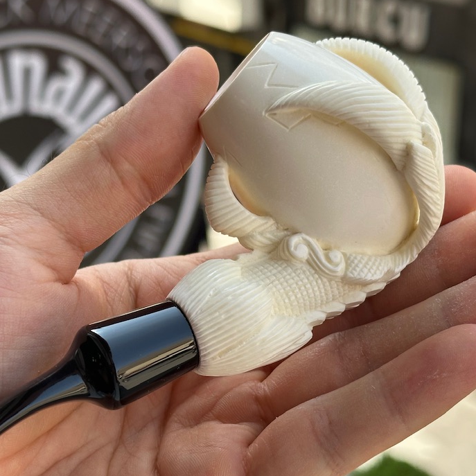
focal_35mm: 79
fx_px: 1229
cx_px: 188
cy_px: 269
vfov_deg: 21.9
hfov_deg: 21.9
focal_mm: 6.86
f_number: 1.78
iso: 64
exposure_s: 1/646
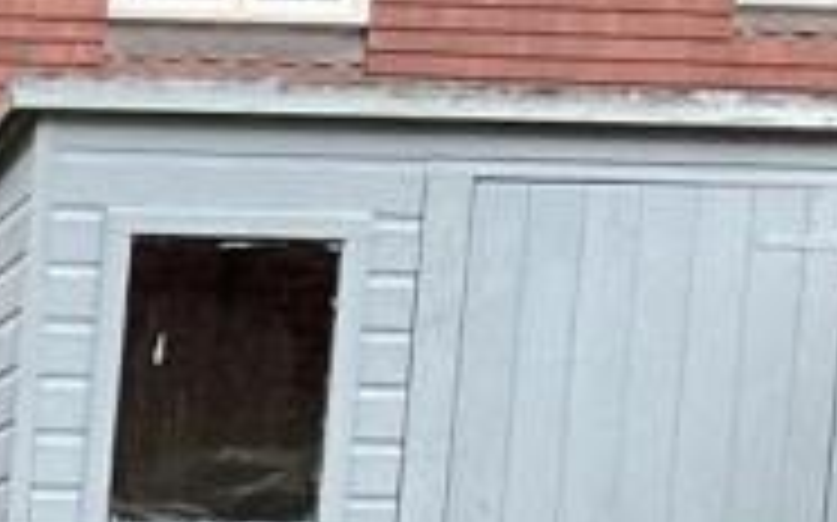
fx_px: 3853
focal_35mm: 169
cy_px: 1408
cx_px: -864
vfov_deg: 7.1
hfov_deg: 11.2
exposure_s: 1/99
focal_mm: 3
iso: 64
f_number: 1.8
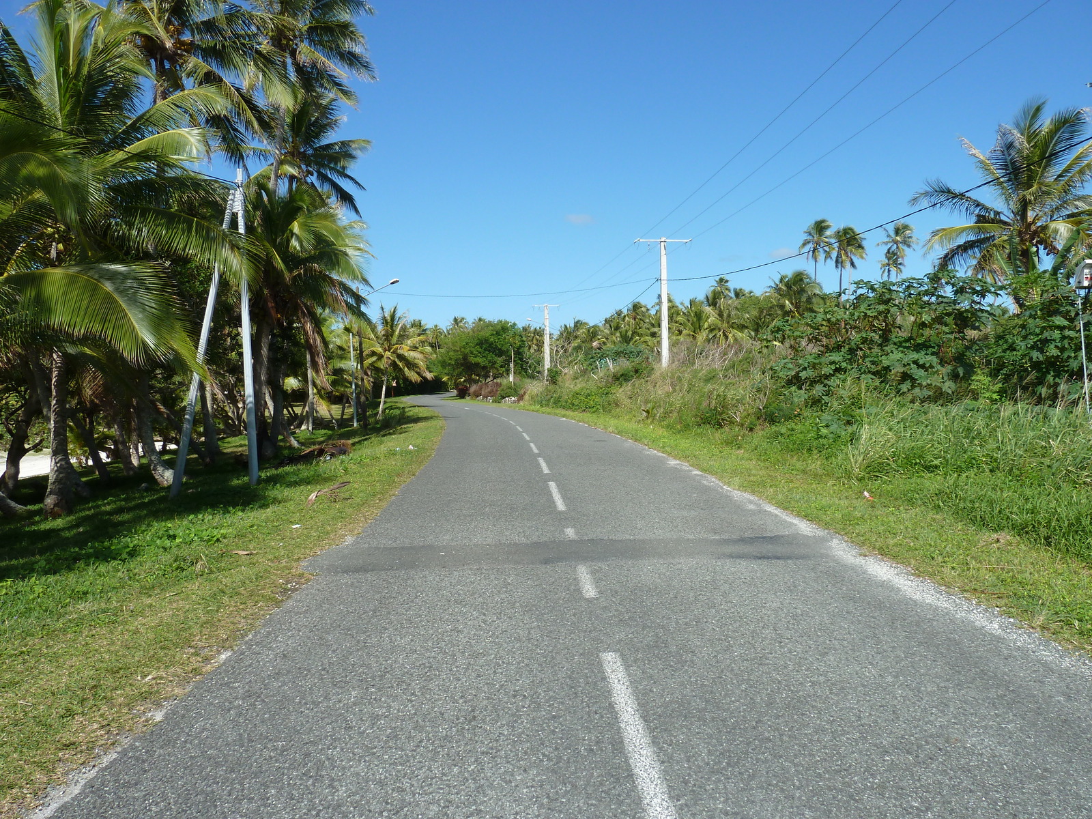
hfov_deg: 69.4
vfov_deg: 54.9
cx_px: 546
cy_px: 410
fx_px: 789
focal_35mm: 25
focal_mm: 4.1
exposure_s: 1/500
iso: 80
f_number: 4.5
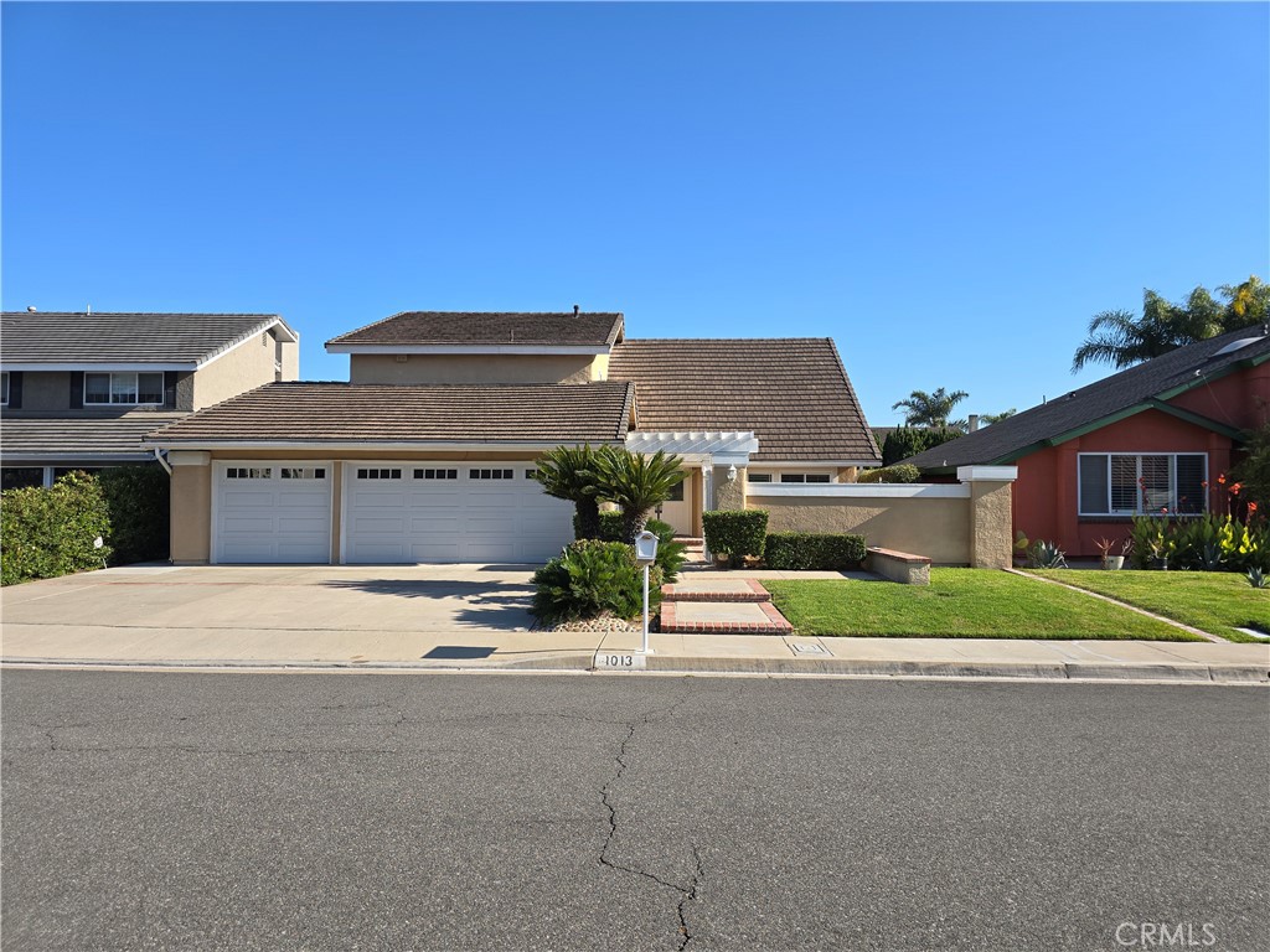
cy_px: 476
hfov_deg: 73.9
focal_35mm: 23
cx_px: 635
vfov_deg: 58.9
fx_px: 844
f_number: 1.7
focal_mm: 6.3
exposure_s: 1/647
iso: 12
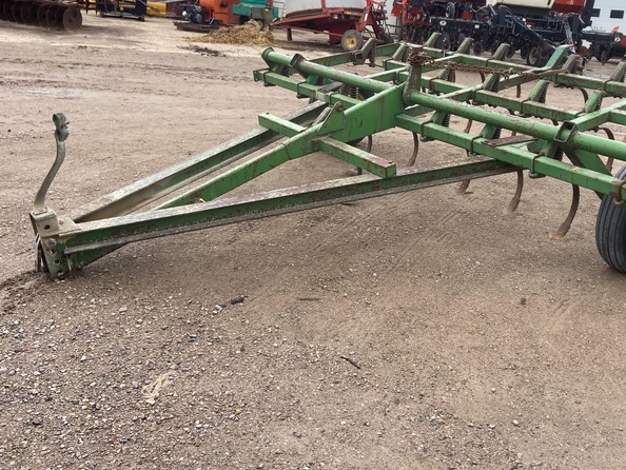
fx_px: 633
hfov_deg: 51.7
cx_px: 415
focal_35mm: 35
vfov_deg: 40.4
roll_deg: -4.5
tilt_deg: -17.8
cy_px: 169
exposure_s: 1/658
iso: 32
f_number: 1.8
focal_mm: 4.25
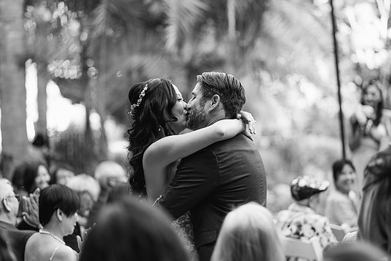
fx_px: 977
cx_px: 192
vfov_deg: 15.2
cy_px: 128
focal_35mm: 90
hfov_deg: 22.6
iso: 200
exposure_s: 1/250
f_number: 2
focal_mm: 85
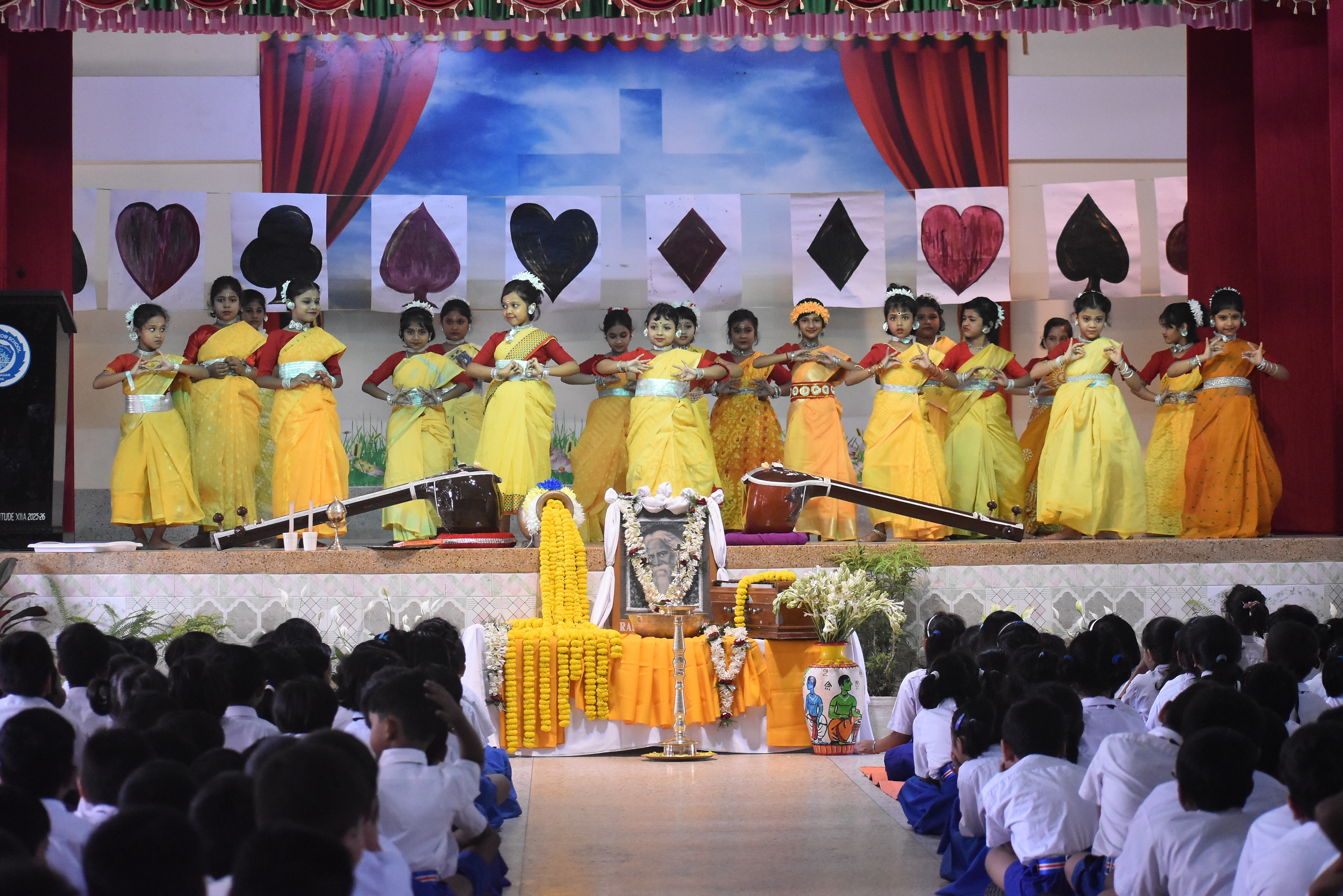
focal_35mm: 112
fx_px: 4198
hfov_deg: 18.2
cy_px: 448
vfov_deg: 12.2
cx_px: 672
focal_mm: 75
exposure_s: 1/320
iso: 3200
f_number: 4.8
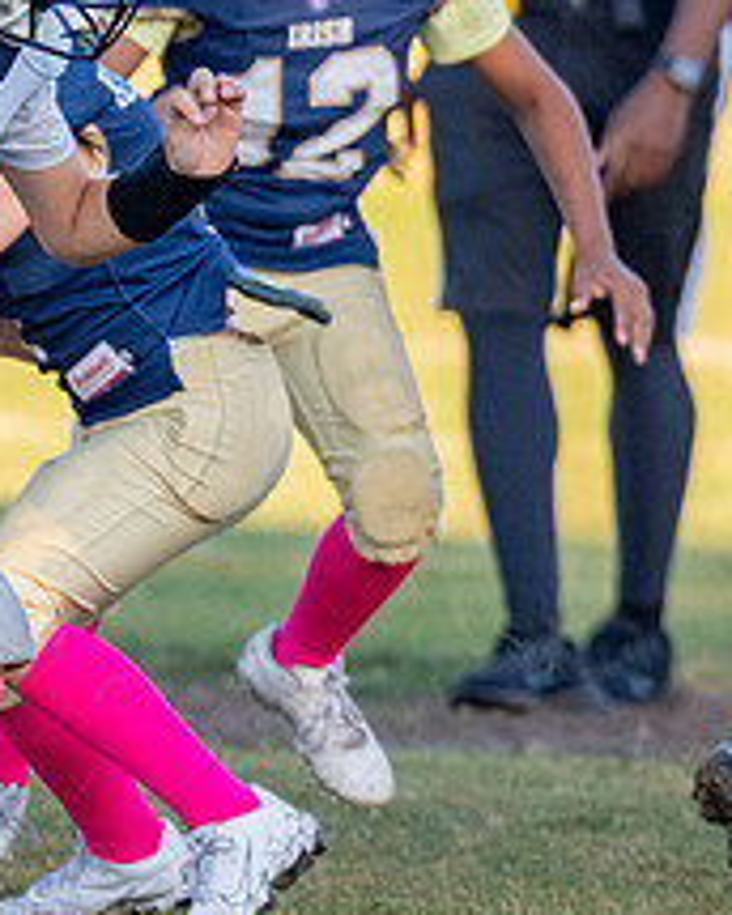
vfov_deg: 1.7
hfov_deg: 1.4
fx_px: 30736
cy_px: 248
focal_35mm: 1135
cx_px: 1461
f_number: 2.8
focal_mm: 200
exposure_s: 1/2000
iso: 400
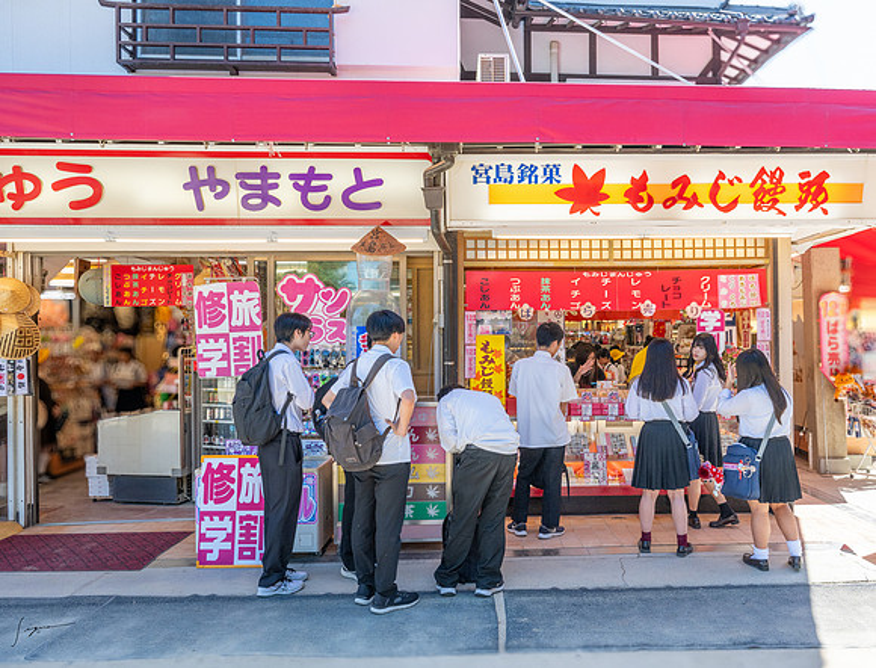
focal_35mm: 27
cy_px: 334
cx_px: 500
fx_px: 684
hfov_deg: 65.0
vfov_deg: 52.0
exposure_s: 1/320
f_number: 8
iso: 560
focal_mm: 24
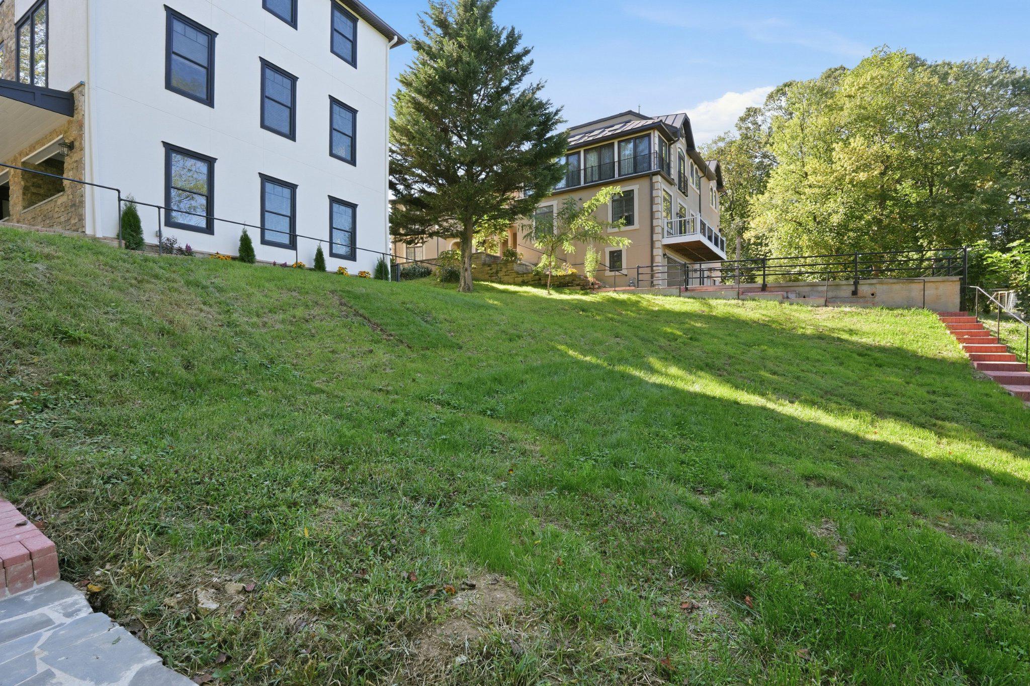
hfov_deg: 100.4
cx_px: 515
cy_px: 343
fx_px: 429
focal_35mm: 15
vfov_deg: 77.3
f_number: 9
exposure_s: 1/50
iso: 250
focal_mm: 10
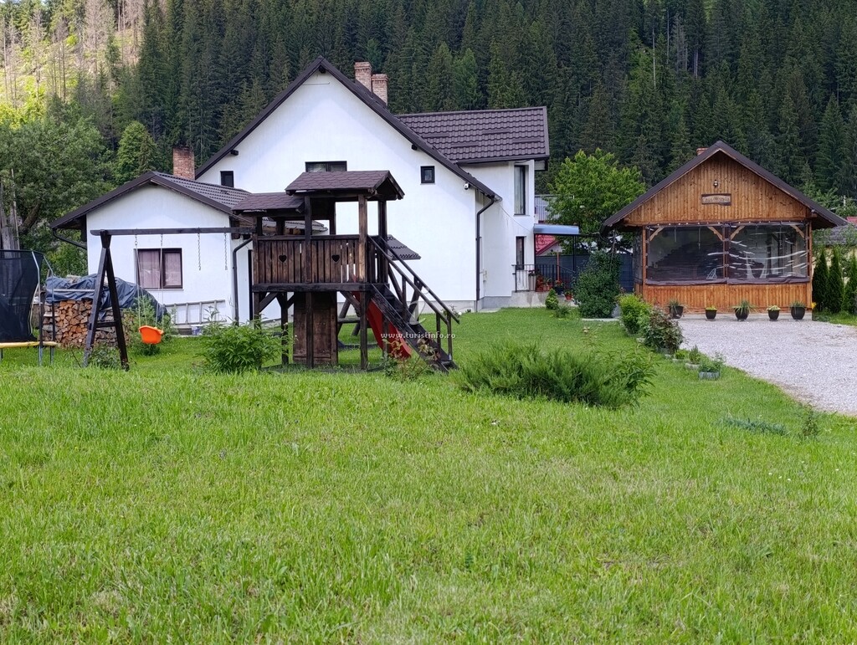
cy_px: 322
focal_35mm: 46
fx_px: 1140
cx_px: 428
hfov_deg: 41.2
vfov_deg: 31.6
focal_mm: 6.11
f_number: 1.65
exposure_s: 1/148
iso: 50
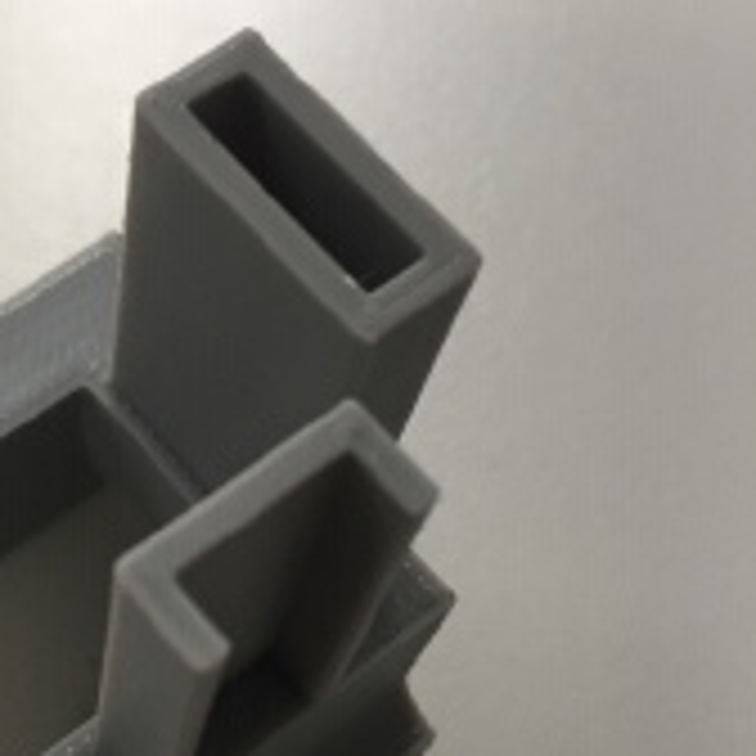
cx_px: 94
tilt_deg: -60.7
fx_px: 1507
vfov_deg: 27.7
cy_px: 590
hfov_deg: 27.3
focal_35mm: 61
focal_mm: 4.15
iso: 40
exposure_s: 1/33
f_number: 2.2
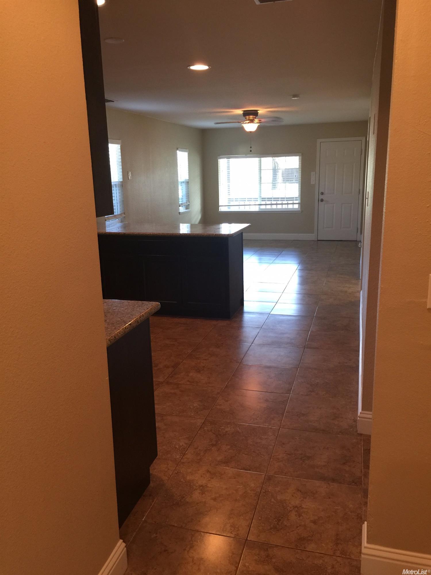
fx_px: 481
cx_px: 216
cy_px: 288
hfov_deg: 48.2
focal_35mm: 29
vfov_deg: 61.7
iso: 50
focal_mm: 4.15
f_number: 2.2
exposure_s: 1/15
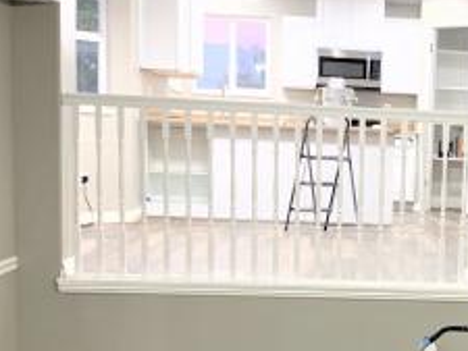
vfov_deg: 19.6
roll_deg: -4.7
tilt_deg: -6.3
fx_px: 1001
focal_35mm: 74
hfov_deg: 25.5
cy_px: 305
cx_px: 424
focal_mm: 4.25
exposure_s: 1/60
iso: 160
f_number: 1.8
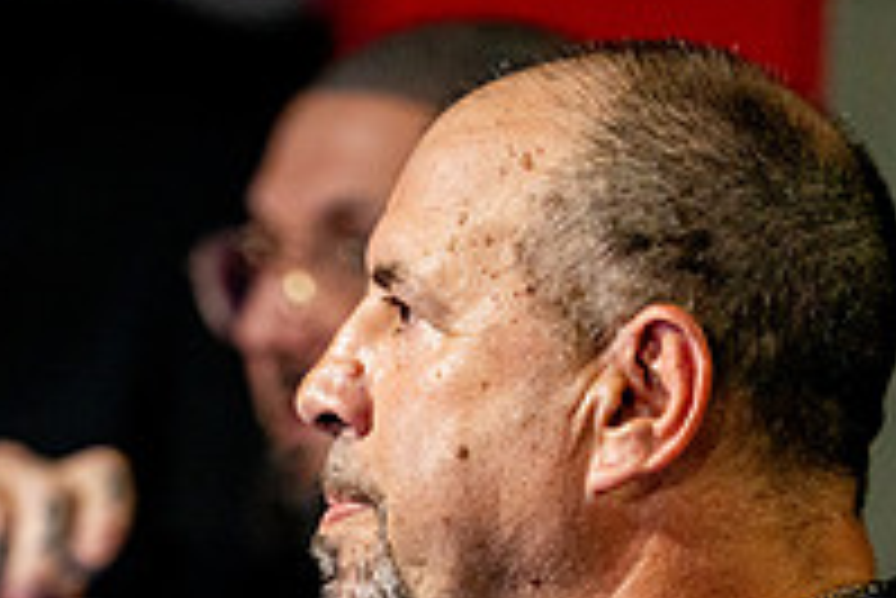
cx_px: 126
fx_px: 10909
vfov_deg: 3.1
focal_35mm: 438
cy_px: 839
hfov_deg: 4.7
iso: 4000
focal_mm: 150
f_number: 2
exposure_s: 1/1000
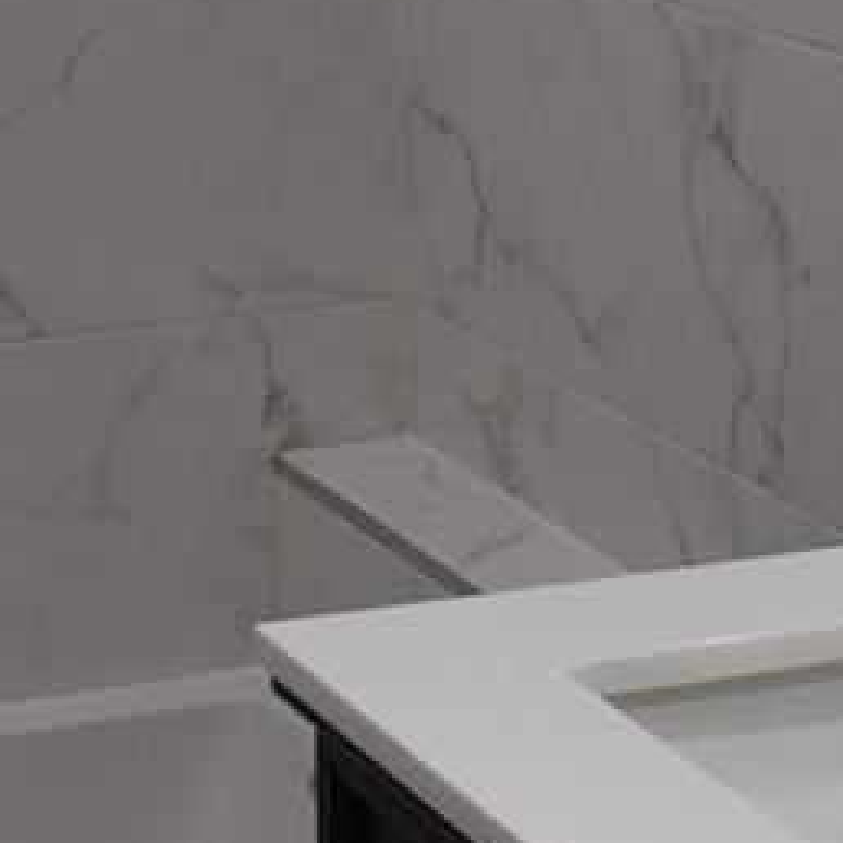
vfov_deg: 12.2
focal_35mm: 142
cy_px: 20
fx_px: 3912
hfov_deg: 12.3
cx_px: 523
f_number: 5.6
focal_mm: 18
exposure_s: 1/125
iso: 400
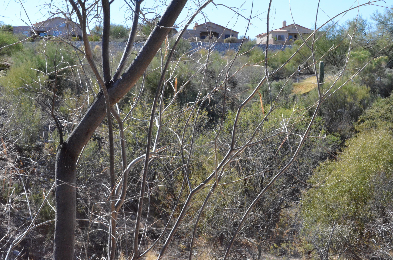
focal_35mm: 60
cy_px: 130
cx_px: 196
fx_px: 654
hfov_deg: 33.5
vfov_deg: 22.5
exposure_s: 1/1250
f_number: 18
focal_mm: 40
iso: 6400
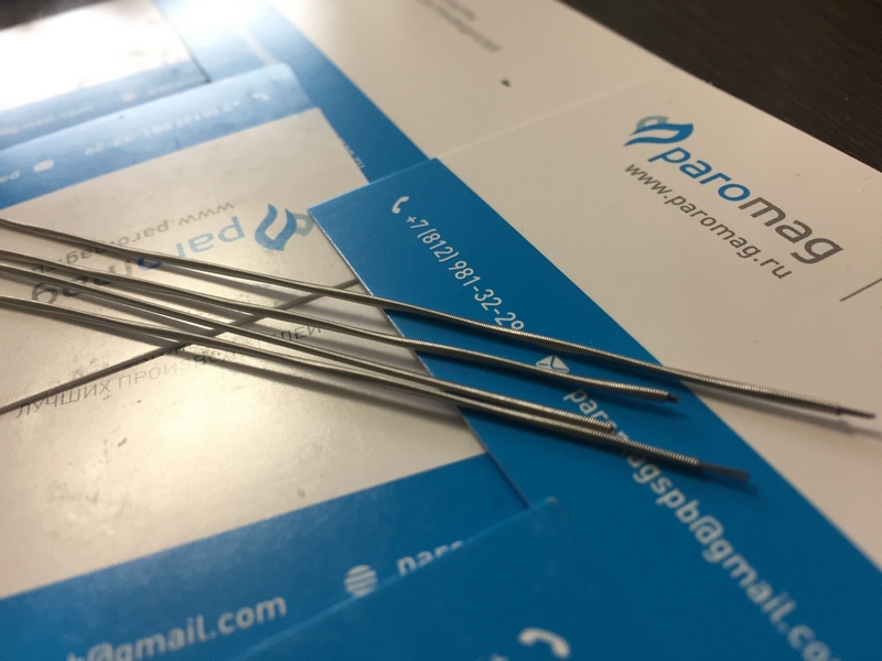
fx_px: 739
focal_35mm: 29
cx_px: 441
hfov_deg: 61.7
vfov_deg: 48.2
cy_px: 330
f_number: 2.2
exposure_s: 1/33
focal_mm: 4.15
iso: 64
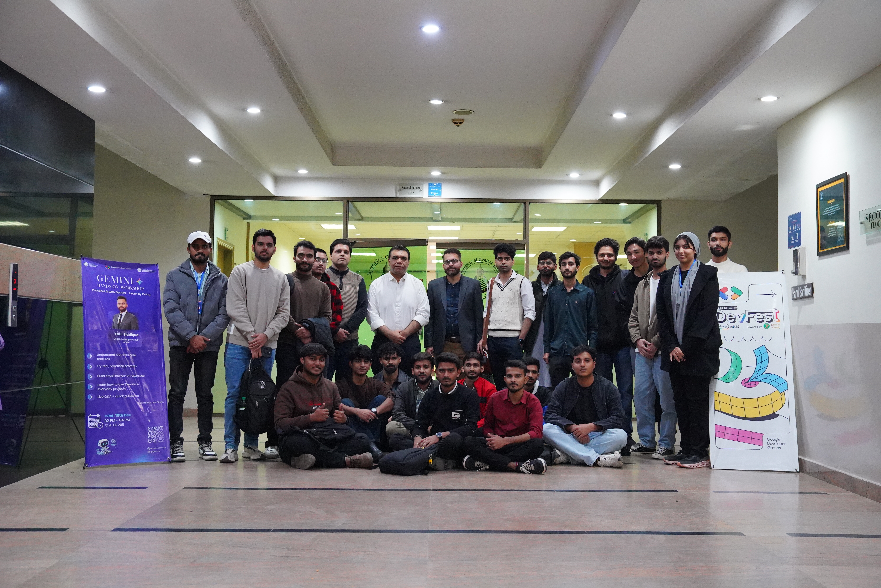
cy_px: 294
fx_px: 930
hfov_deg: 50.7
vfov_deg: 35.1
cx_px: 440
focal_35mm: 38
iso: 8000
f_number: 4.5
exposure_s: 1/160
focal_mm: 38
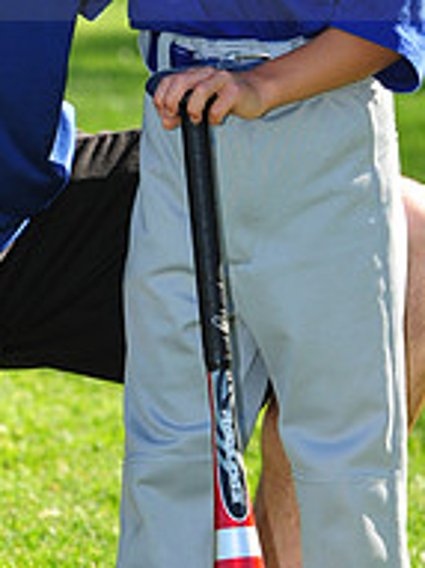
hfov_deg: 4.2
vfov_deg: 5.6
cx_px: 95
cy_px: -74
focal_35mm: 350
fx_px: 5736
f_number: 6.3
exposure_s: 1/320
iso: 200
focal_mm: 120
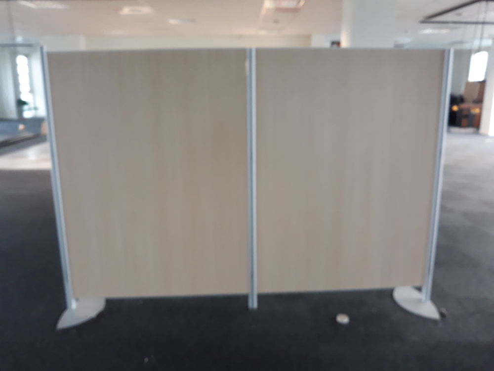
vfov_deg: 51.4
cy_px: 186
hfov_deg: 65.3
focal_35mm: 27
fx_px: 385
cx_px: 247
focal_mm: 3.71
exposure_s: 1/33
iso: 200
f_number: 1.7
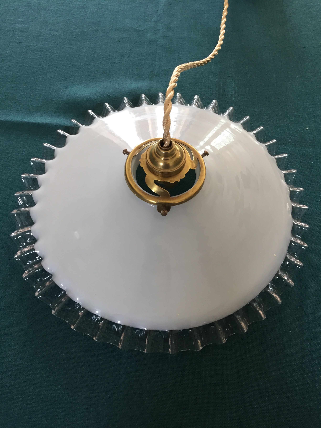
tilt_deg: -64.1
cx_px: 160
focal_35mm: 29
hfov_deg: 48.2
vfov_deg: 61.7
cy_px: 214
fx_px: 359
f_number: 2.2
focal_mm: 4.15
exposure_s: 1/33
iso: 125
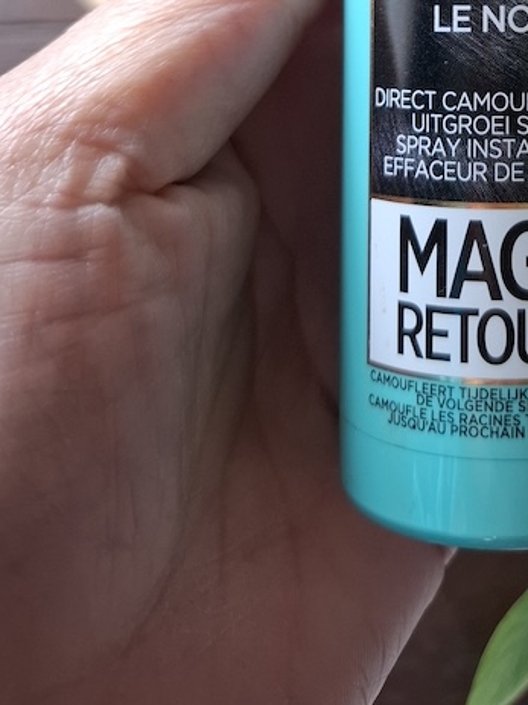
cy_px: -65
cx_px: 510
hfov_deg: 26.3
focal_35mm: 53
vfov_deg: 32.1
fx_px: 1078
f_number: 1.8
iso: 250
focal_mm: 5.54
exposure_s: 1/120
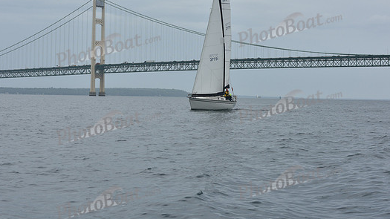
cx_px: 200
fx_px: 837
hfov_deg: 26.2
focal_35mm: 81
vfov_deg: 14.9
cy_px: 77
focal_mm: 70
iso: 250
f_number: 10
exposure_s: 1/800
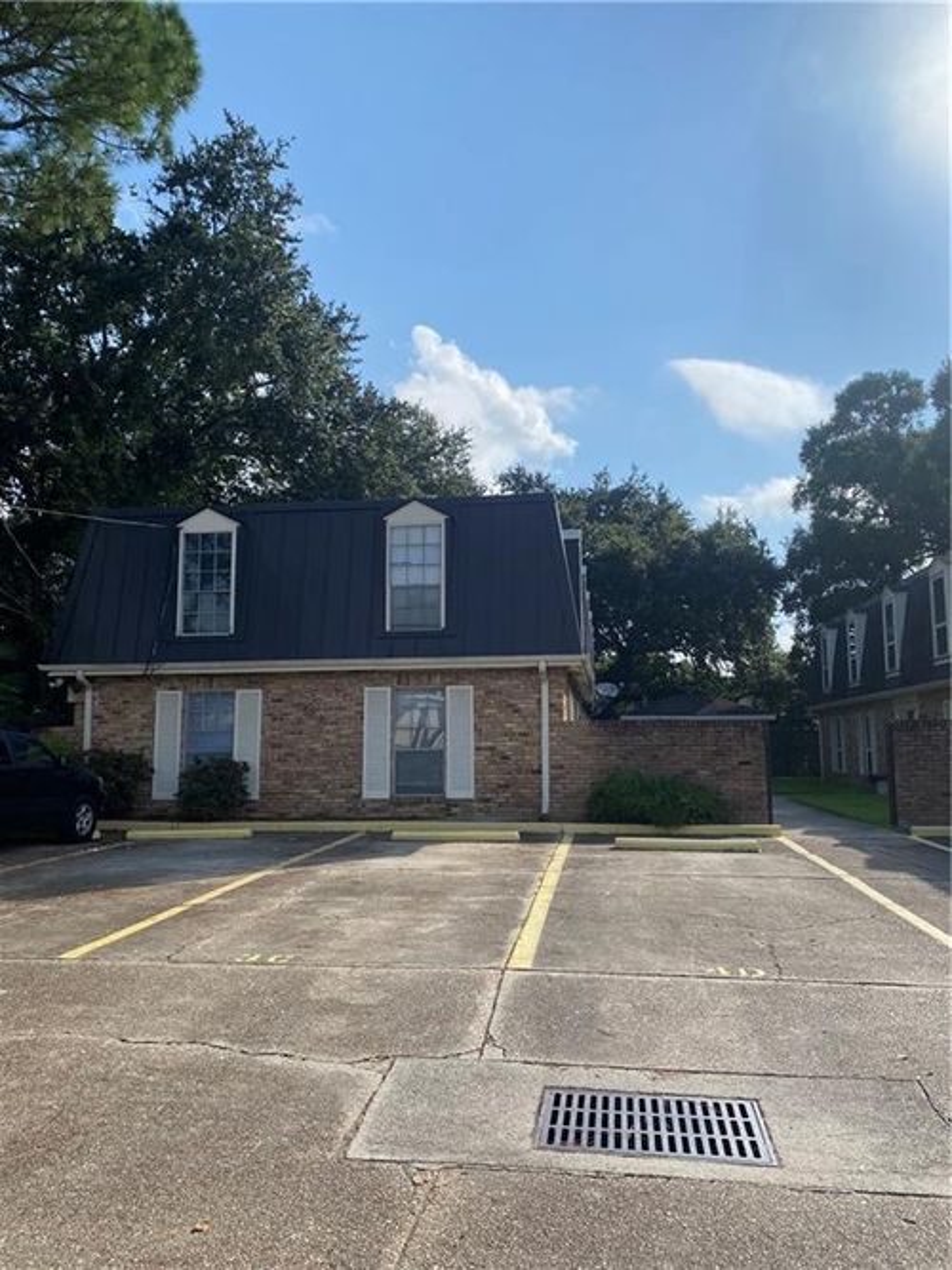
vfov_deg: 67.3
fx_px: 954
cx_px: 476
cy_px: 635
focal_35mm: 26
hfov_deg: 53.0
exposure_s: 1/4608
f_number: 1.8
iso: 32
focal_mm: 4.25
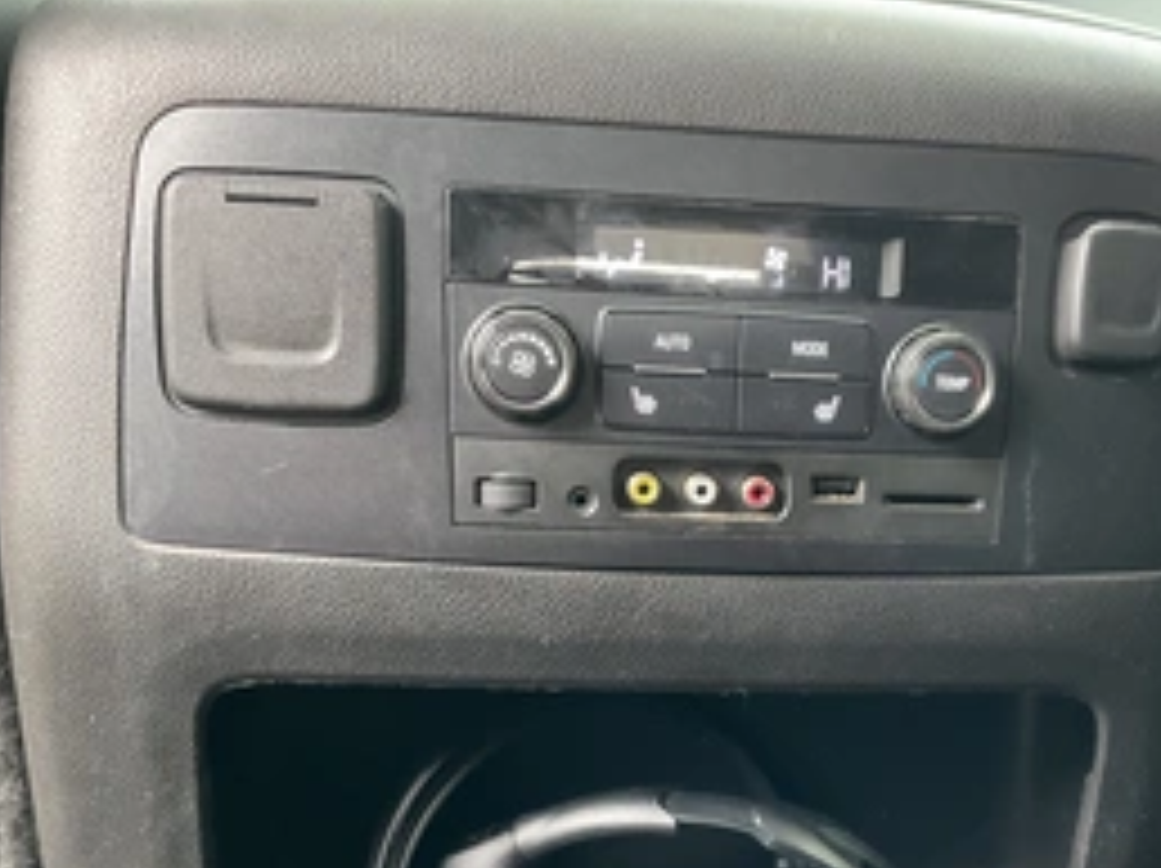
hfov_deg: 41.6
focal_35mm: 45
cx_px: 774
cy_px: 630
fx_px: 1508
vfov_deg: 31.7
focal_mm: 3
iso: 320
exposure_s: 1/51
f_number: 1.8
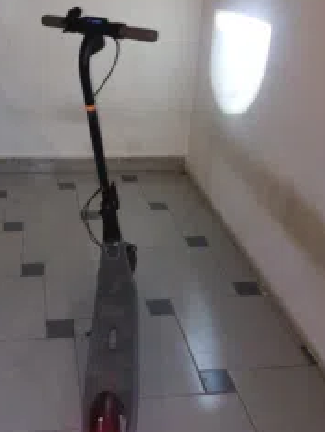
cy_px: 164
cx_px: 90
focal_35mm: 41
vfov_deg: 45.4
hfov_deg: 34.6
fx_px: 512
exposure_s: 1/50
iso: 400
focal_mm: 5.23
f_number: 1.8
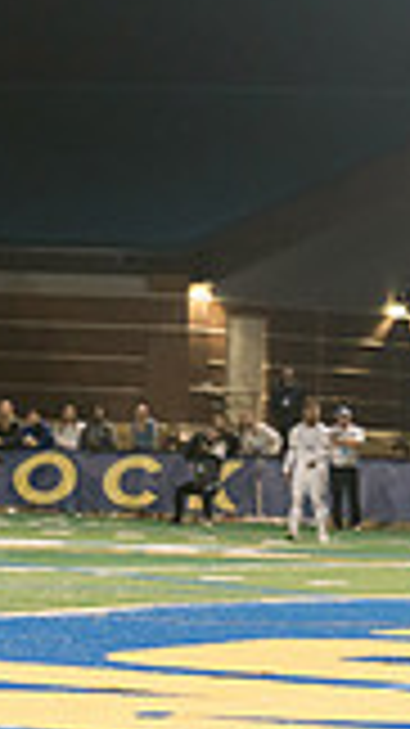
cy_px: 511
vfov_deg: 8.2
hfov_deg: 4.4
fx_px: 5069
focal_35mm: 262
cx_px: 1244
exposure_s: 1/160
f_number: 4
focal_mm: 70
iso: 2500
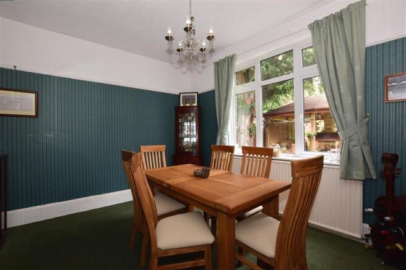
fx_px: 169
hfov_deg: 100.4
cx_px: 203
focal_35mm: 15
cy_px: 135
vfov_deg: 77.3
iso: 400
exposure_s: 1/13
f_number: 5.6
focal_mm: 10
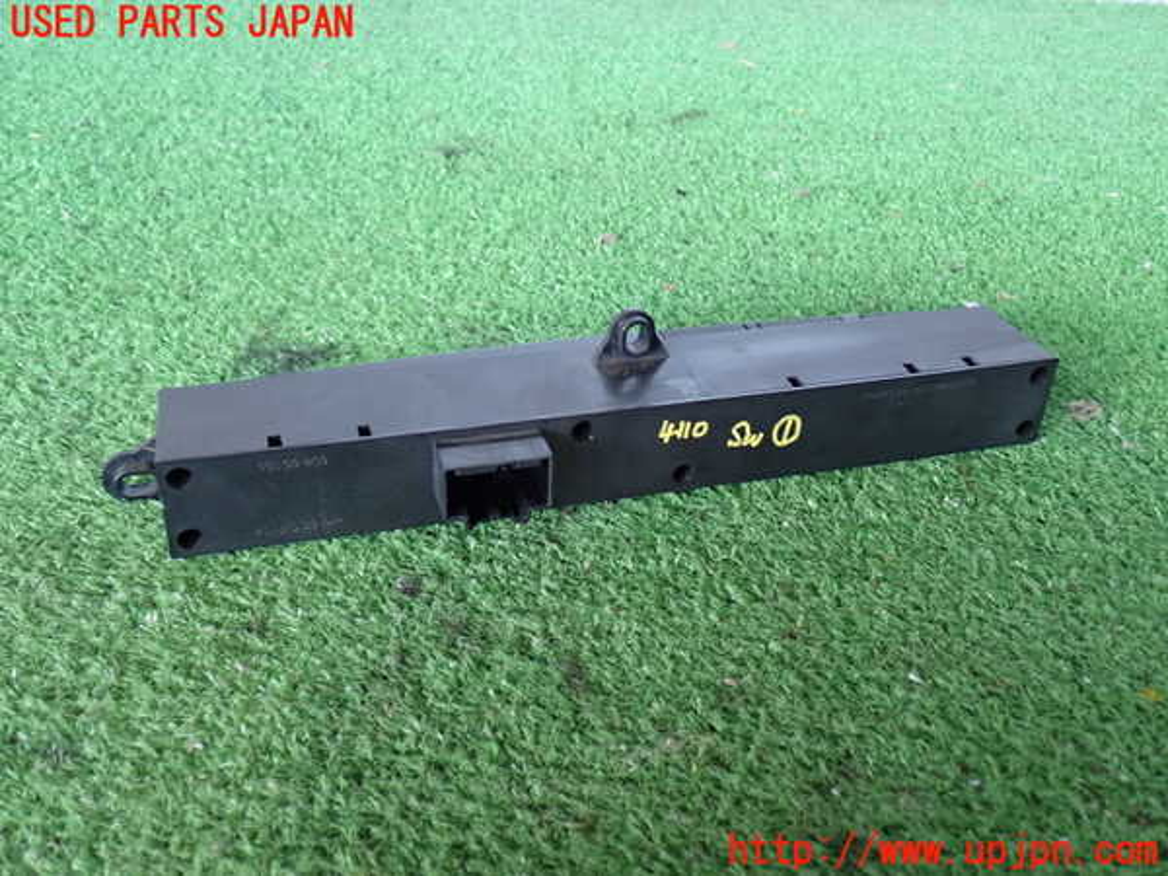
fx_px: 1215
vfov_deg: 39.7
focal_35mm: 36
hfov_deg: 51.4
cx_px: 584
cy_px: 438
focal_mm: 6.37
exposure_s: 1/40
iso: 250
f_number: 2.5
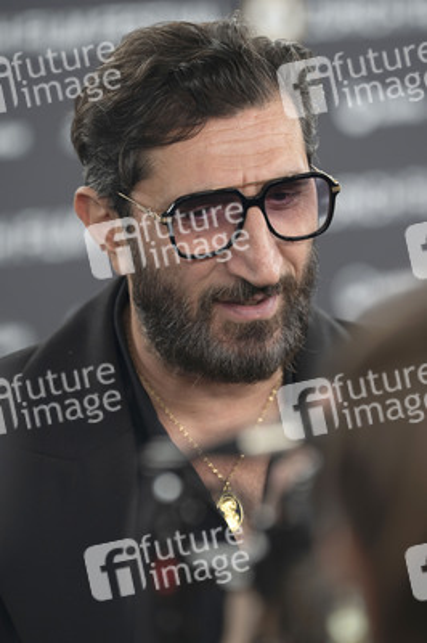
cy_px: 322
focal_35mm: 200
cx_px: 214
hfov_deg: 6.9
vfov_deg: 10.3
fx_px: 3564
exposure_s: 1/200
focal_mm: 200
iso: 400
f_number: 4
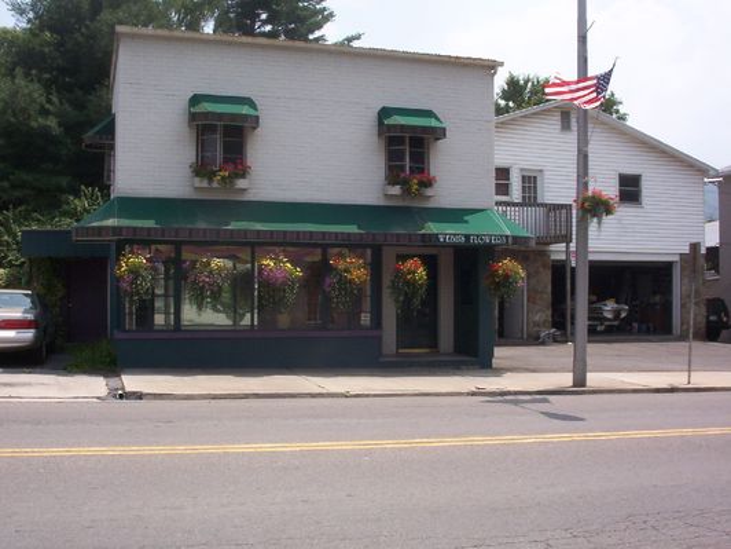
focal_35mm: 39
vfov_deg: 36.8
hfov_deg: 47.9
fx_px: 824
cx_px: 366
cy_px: 274
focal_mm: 6
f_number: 8
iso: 100
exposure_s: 1/234
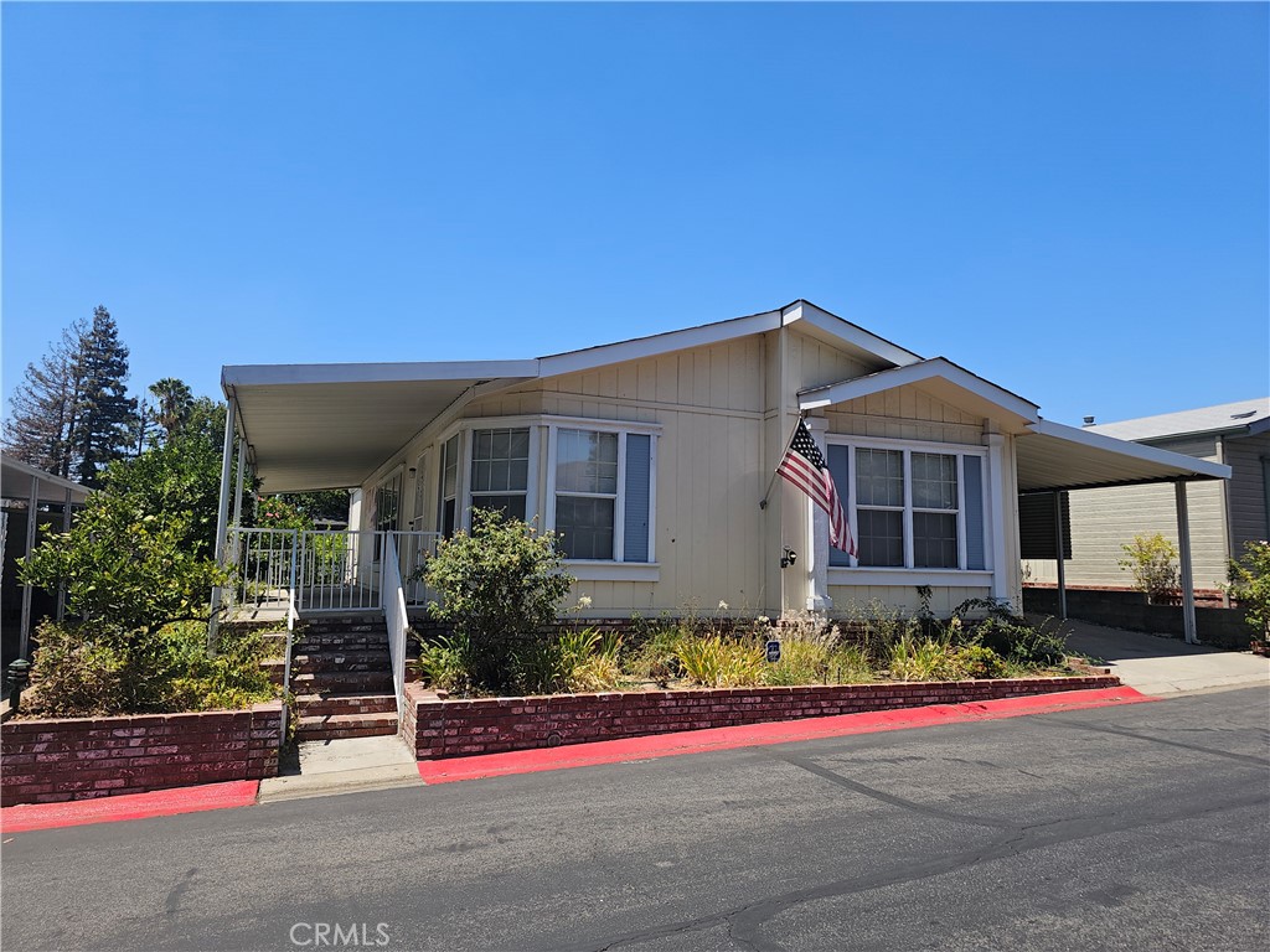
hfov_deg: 73.9
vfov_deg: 58.9
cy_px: 476
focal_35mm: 23
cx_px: 635
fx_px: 844
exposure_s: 1/598
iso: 10
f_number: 1.7
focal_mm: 6.3
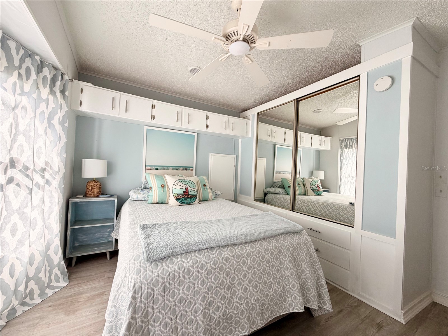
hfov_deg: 102.1
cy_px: 168
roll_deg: -1.9
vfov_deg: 85.7
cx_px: 224
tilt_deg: +0.0
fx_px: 181
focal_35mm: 14
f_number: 2.2
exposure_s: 1/121
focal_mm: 2.22
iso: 160
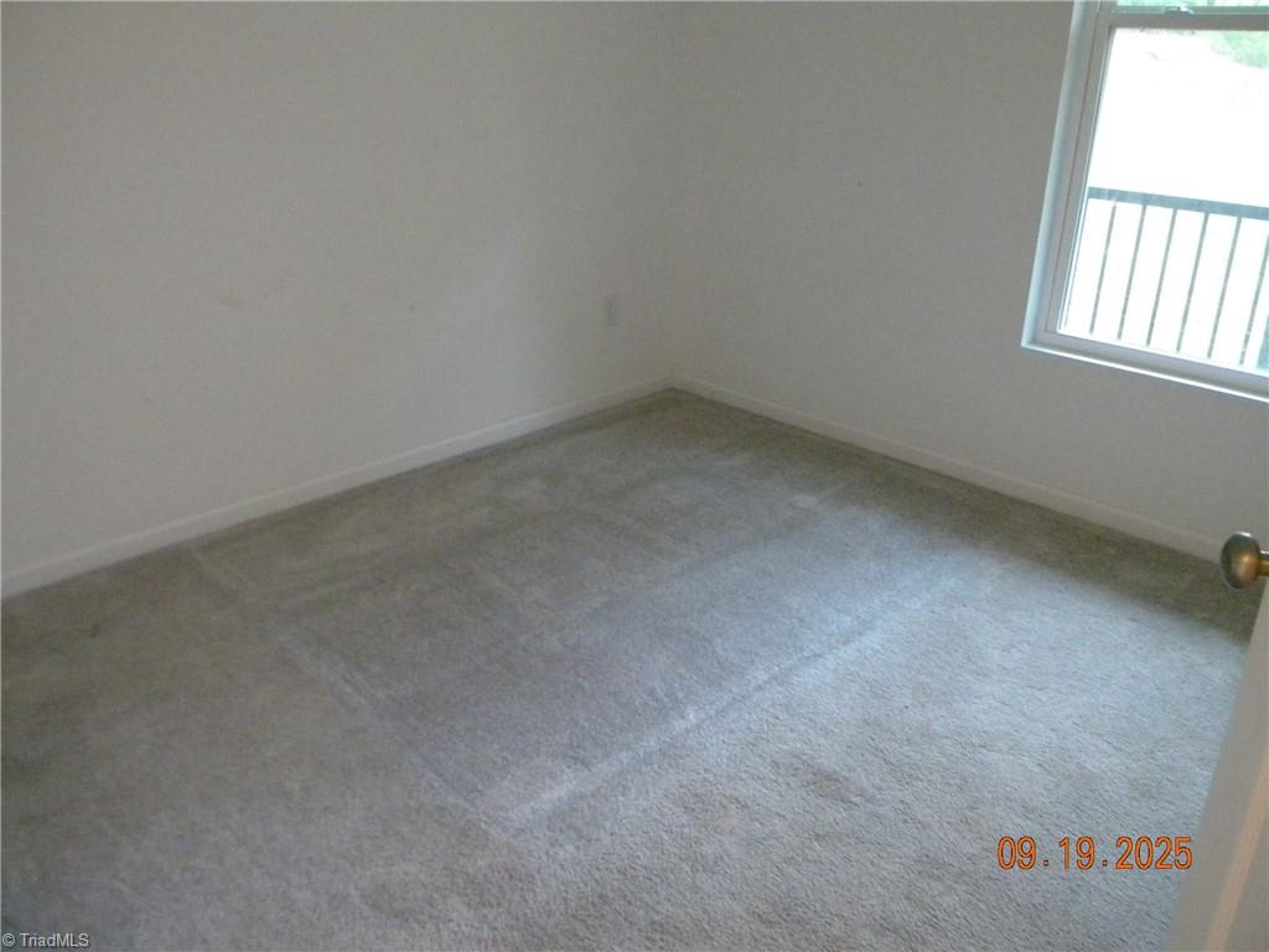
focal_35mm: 28
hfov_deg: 63.4
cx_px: 634
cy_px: 476
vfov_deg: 49.7
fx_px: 1026
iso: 800
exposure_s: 1/6.7
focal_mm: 5
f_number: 3.5
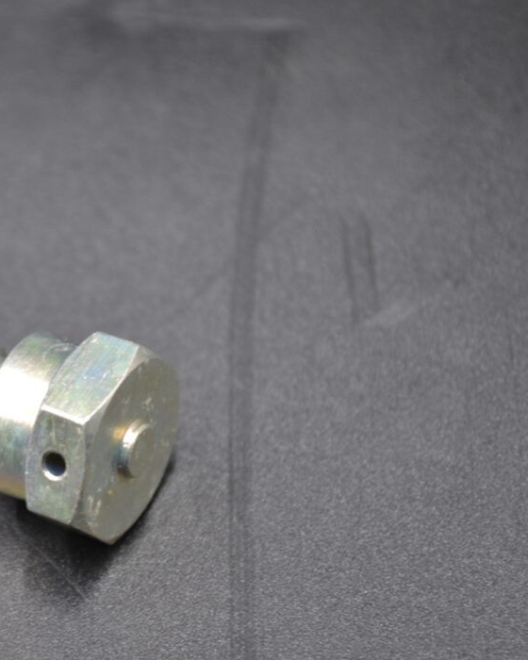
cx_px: -34
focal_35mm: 133
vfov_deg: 14.5
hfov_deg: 11.5
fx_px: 2594
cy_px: 375
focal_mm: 55
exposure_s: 1/25
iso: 400
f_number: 5.6
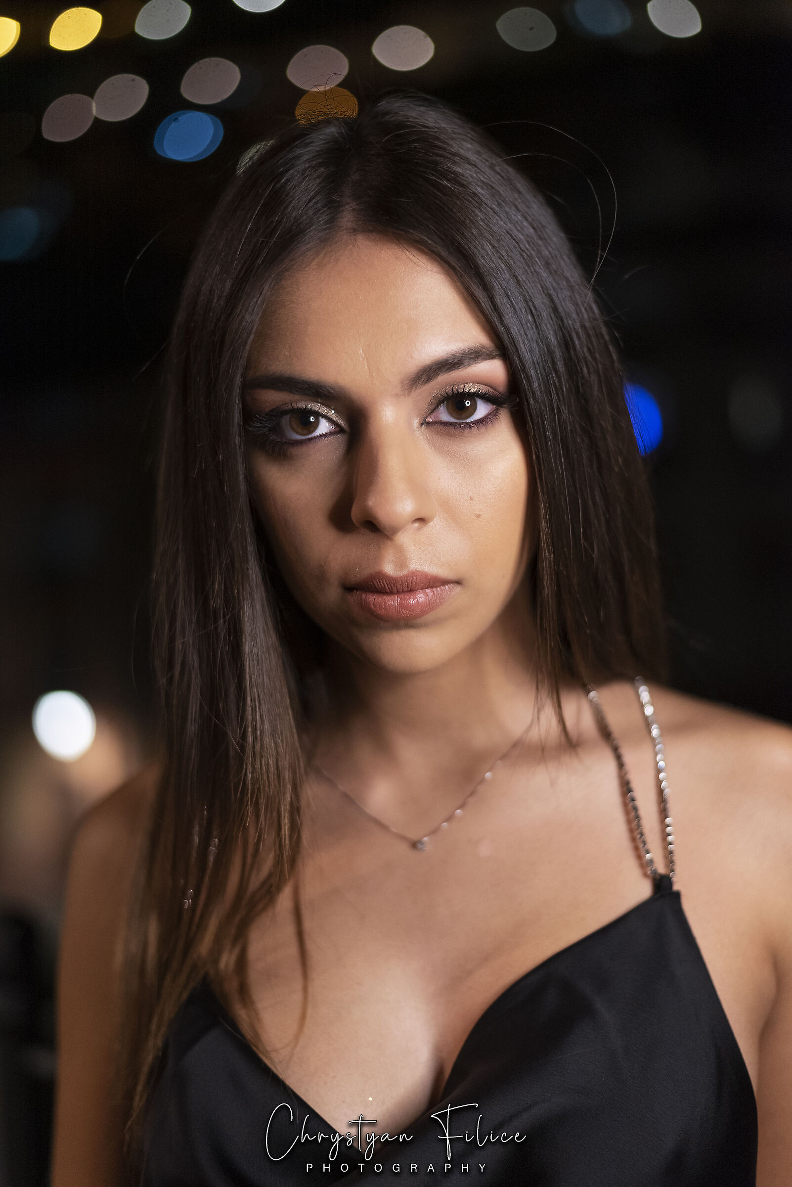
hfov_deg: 27.0
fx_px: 1648
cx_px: 396
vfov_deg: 39.6
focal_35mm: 50
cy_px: 594
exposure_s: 1/200
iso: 2000
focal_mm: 50
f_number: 2
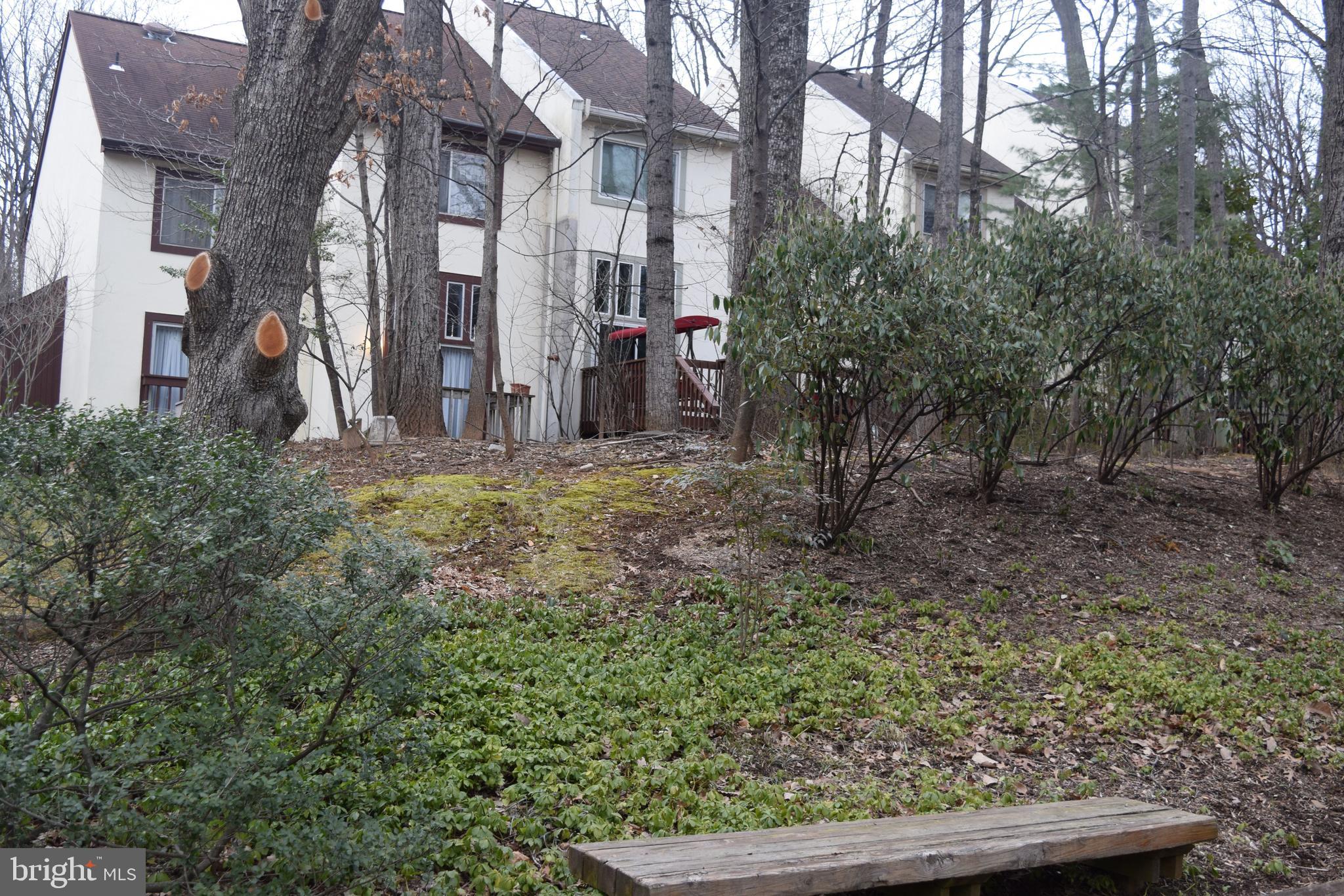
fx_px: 1456
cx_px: 672
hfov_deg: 49.5
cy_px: 448
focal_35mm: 39
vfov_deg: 34.2
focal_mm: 26
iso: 400
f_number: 5
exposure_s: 1/100
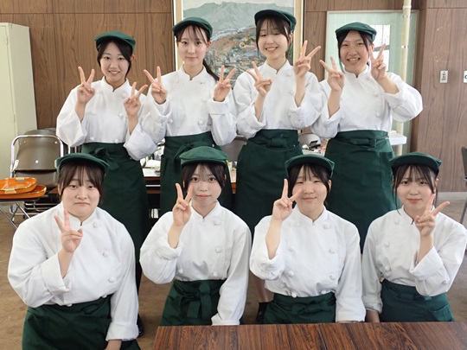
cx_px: 234
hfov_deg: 49.0
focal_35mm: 38
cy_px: 175
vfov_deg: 37.7
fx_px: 513
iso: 200
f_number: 2.7
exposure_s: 1/40
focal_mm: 6.86
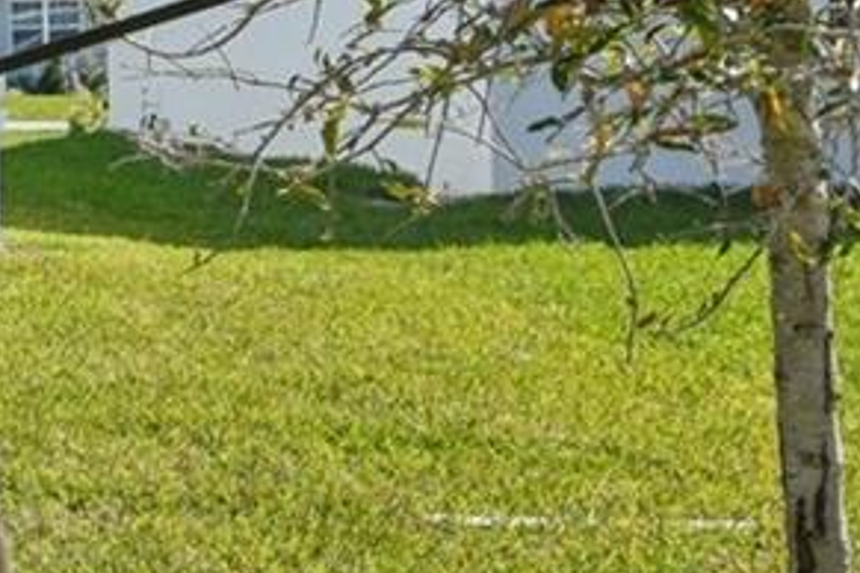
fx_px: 1839
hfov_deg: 17.2
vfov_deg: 16.9
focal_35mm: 77
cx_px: -952
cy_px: -130
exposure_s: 1/800
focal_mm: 14
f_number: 8
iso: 400
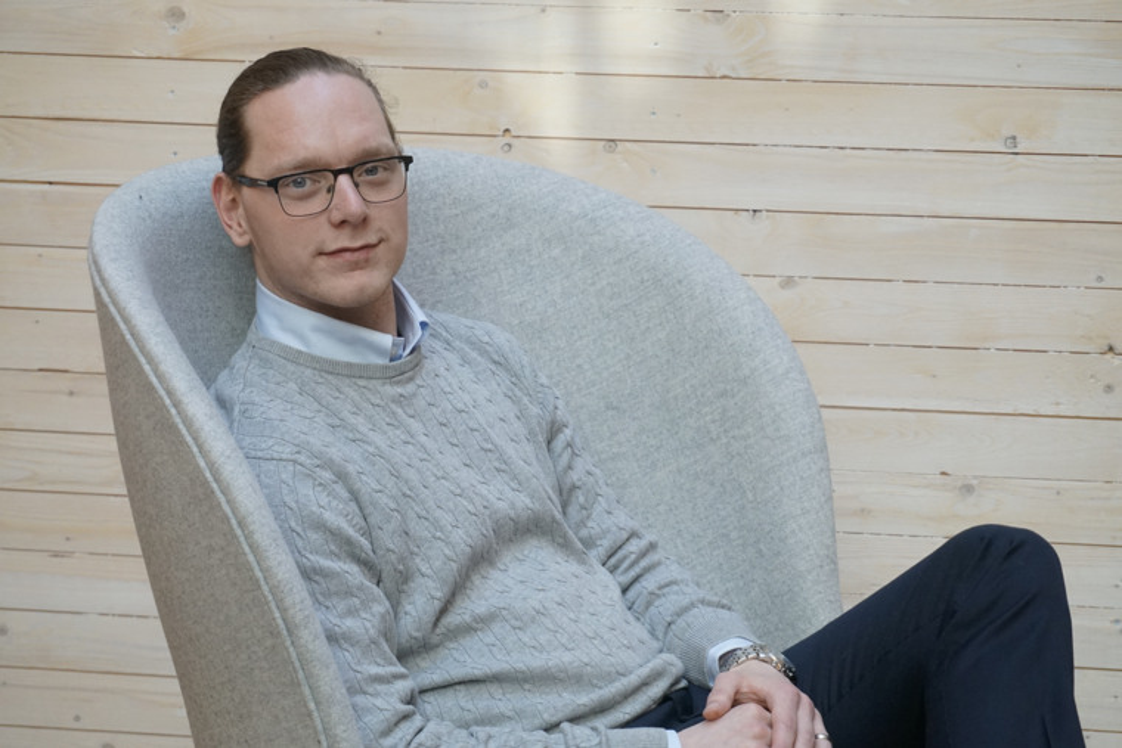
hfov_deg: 27.5
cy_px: 374
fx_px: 2291
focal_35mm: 74
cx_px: 561
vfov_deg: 18.6
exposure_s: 1/160
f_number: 5.6
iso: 1250
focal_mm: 49
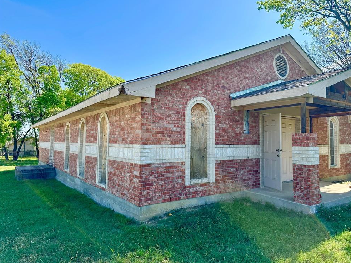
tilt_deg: +5.0
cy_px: 130
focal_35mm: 25
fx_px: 253
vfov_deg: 54.9
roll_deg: -0.8
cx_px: 181
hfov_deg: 69.4
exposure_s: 1/2732
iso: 80
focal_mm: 6.86
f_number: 1.78
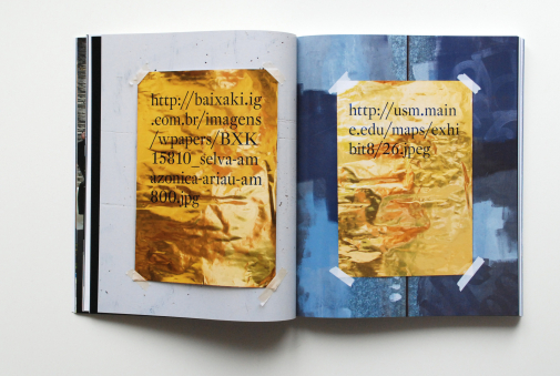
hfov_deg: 35.0
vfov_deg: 23.9
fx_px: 888
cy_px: 180
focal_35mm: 57
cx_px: 299
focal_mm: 32
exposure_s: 1/100
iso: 800
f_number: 6.3
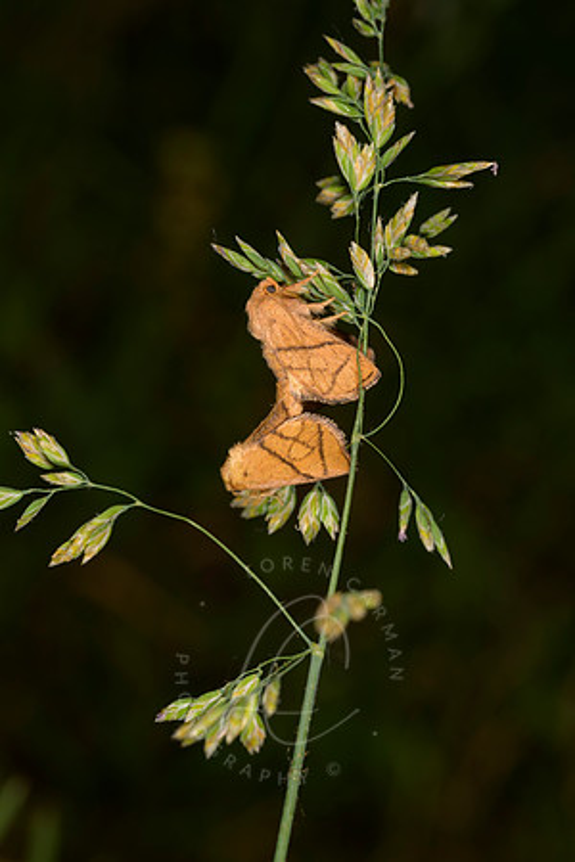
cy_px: 431
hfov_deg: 13.0
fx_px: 2515
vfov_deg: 19.5
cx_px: 288
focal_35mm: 105
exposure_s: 1/250
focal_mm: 105
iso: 64
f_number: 18
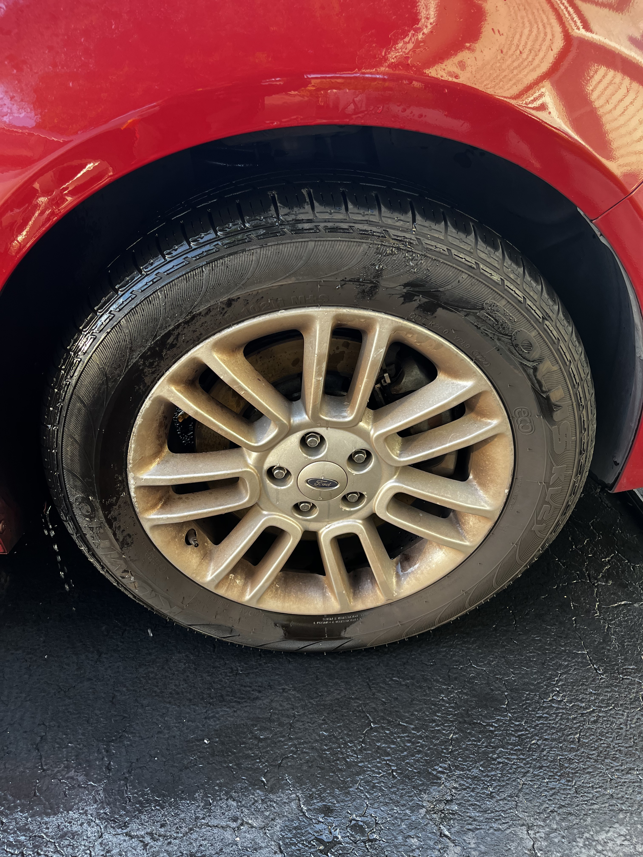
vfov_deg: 67.3
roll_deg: -0.2
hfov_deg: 53.1
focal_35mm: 26
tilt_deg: -35.2
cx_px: 322
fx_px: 644
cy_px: 428
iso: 80
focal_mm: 5.1
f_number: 1.6
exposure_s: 1/122
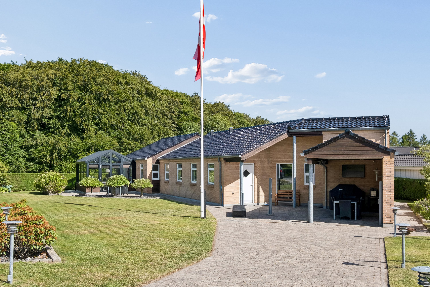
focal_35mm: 36
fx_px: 430
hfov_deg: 53.1
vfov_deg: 36.9
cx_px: 215
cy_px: 144
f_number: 8
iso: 320
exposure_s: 1/640
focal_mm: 24
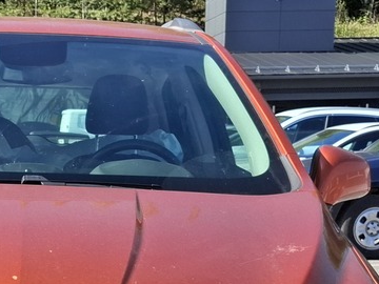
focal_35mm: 92
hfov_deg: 20.8
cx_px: 29
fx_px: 1007
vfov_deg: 15.2
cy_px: 383
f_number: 1.8
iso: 50
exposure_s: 1/1277
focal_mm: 5.54
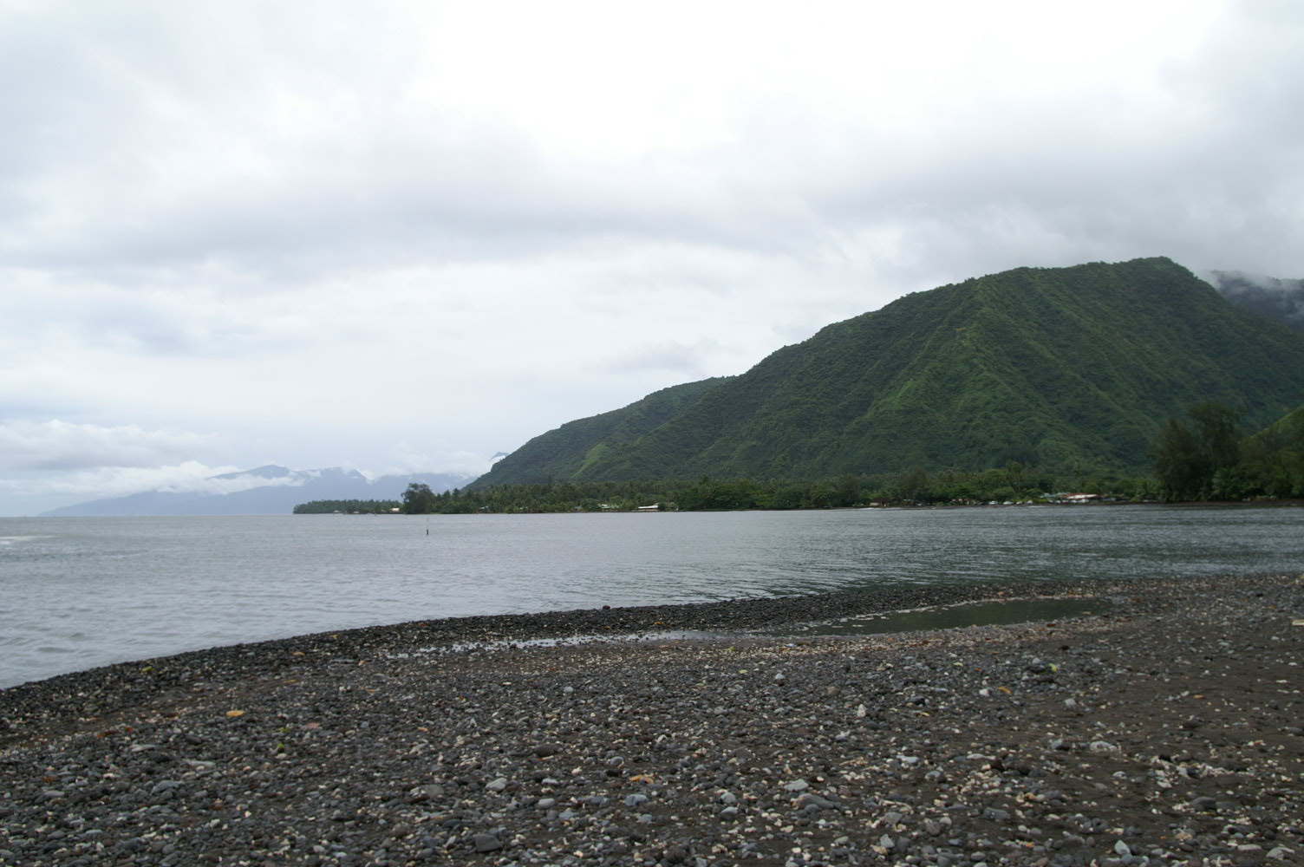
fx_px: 923
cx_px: 652
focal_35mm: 26
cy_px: 434
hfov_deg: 70.5
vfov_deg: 50.3
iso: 100
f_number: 7.1
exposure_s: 1/400
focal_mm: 17
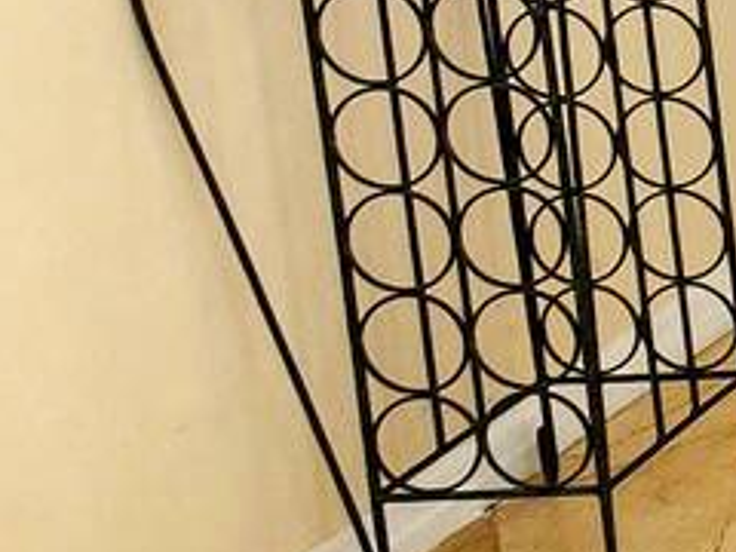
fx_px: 1658
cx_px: 2177
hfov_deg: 11.7
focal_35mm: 78
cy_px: -521
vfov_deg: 15.5
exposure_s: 1/60.2
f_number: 2.2
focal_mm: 2.2
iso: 125
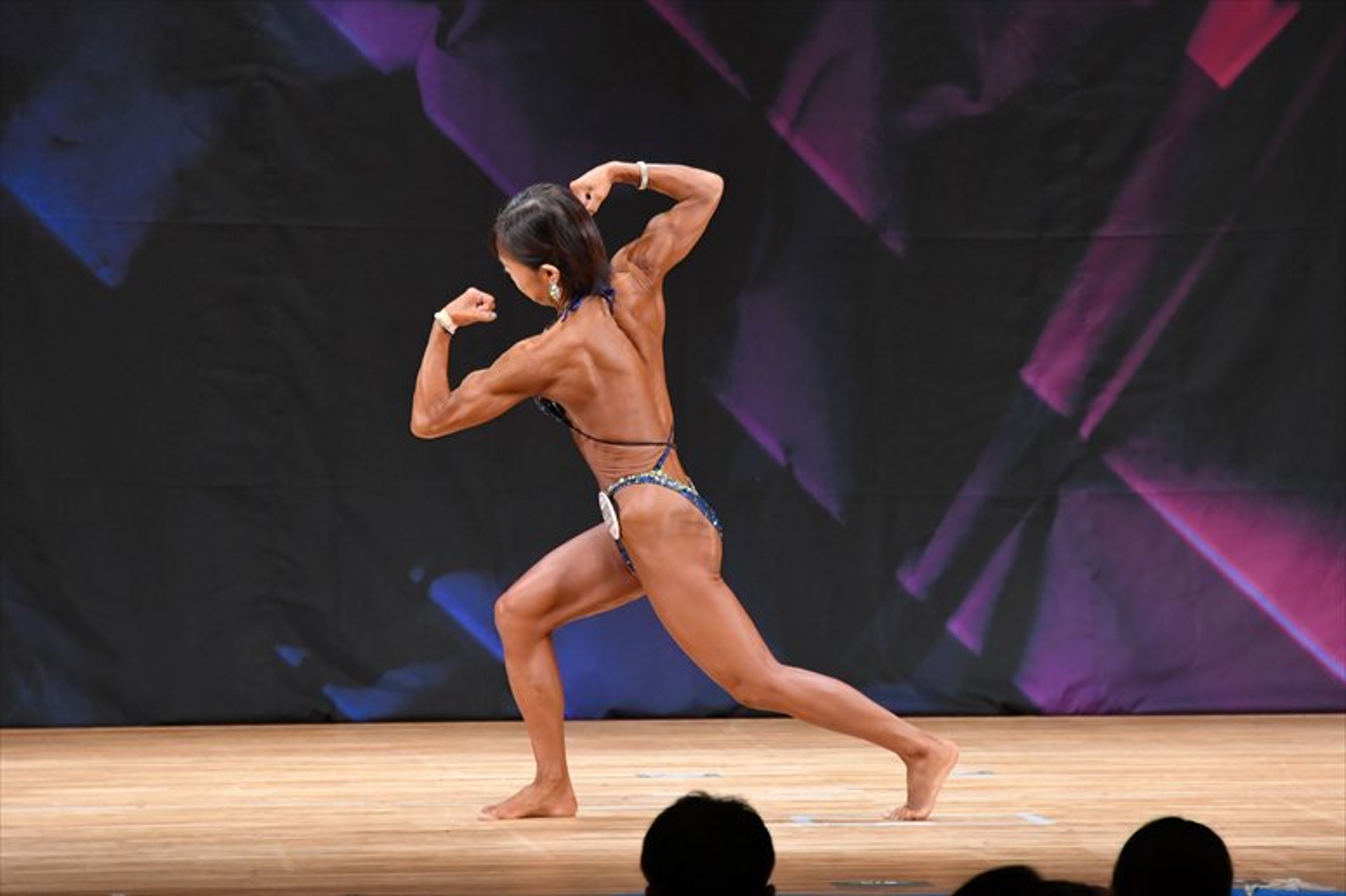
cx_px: 673
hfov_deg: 6.9
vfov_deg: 4.6
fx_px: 11211
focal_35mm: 300
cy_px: 448
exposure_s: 1/400
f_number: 5.6
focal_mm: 200
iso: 3600
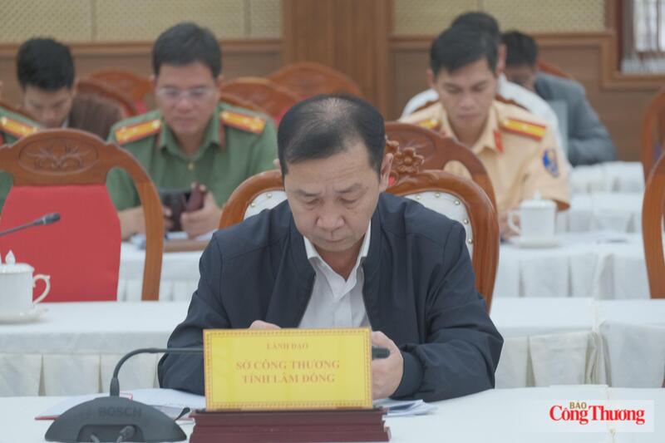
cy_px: 222
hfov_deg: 13.7
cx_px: 332
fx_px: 2770
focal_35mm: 150
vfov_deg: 9.1
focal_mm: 99.8
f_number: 4
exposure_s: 1/300
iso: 2000
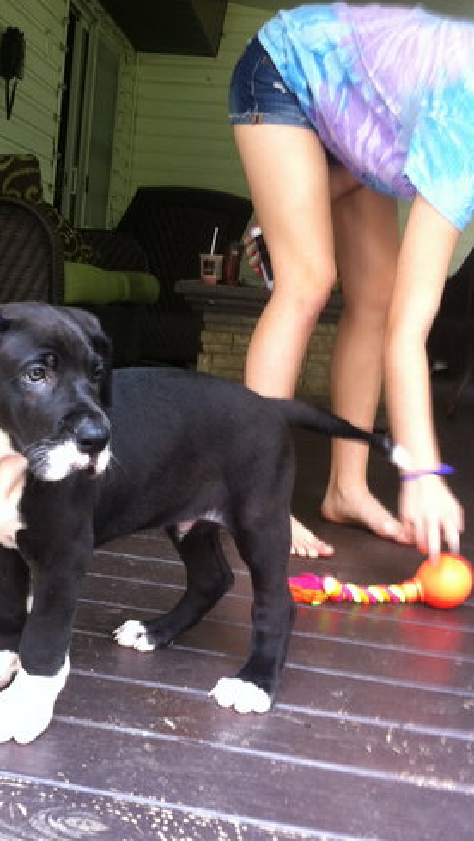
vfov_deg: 39.6
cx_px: 67
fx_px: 1161
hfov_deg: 22.6
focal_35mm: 52
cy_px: 523
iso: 80
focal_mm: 3.85
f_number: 2.8
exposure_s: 1/25
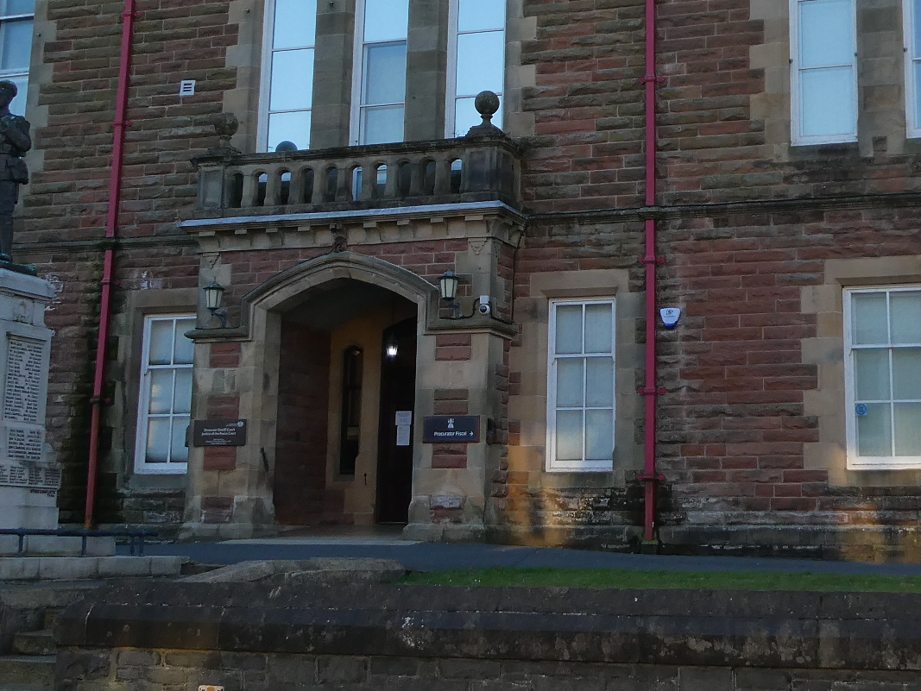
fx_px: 1570
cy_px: 195
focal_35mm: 59
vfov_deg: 24.6
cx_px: 609
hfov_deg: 32.4
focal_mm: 4.3
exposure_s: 1/250
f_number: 3.3
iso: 80
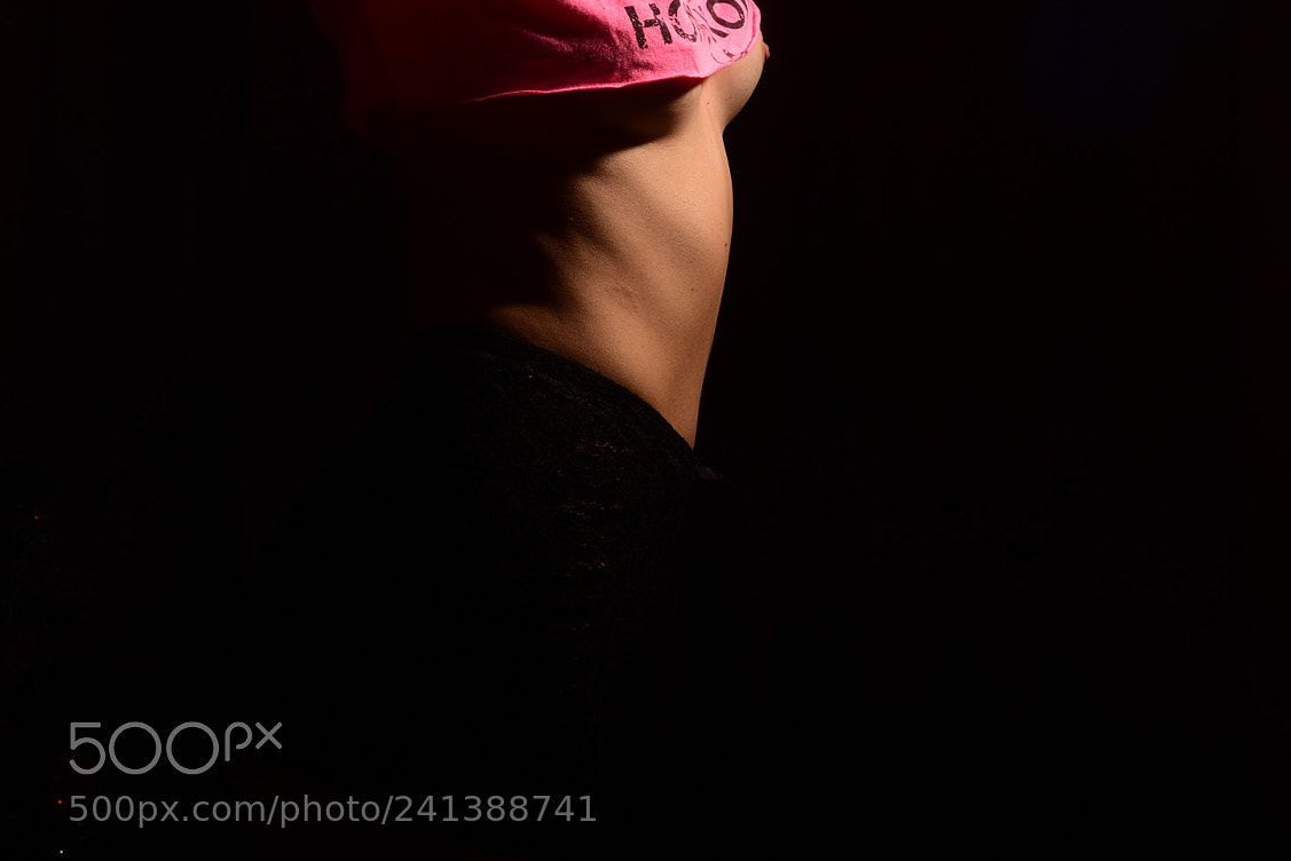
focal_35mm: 71
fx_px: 2547
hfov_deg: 28.2
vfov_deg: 19.1
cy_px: 287
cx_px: 914
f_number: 11
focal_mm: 50
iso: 125
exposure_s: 1/250
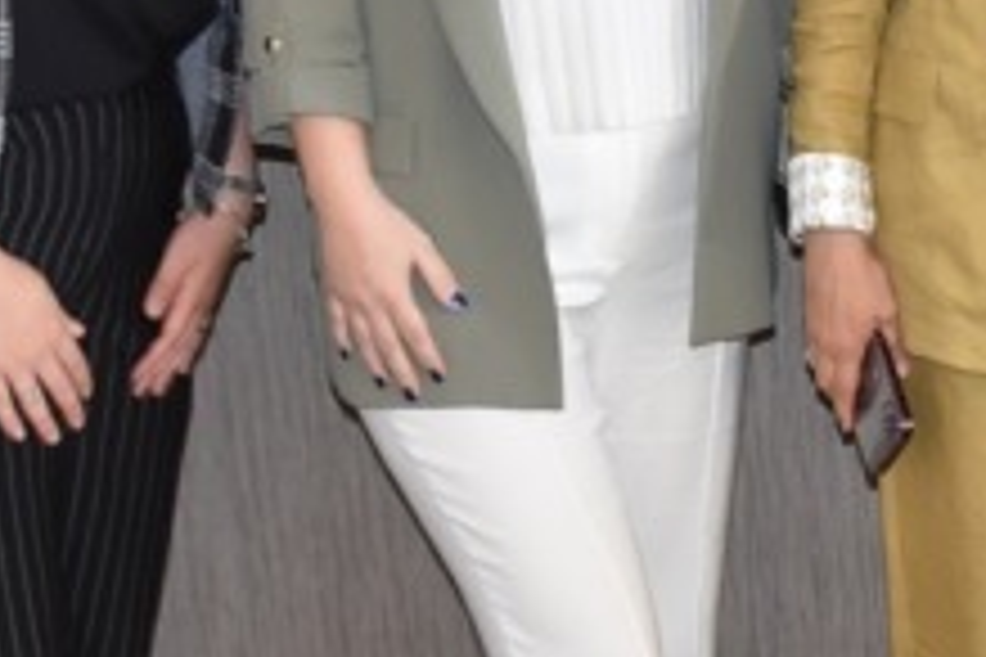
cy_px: 40
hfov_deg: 15.7
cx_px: 1094
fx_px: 3478
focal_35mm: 127
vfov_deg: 10.7
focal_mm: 20
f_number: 3.5
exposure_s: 1/60
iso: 1000
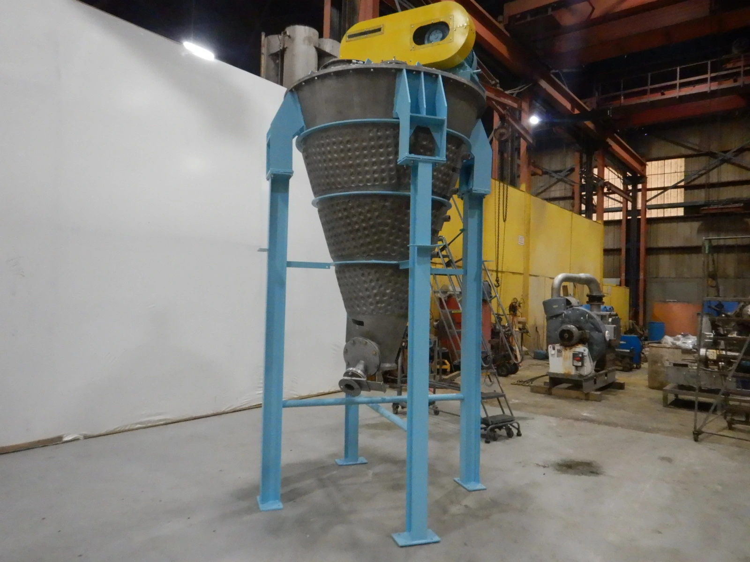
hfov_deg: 71.6
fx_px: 520
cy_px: 281
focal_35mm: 24
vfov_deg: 56.8
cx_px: 375
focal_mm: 4.3
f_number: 2.8
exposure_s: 1/200
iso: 1600
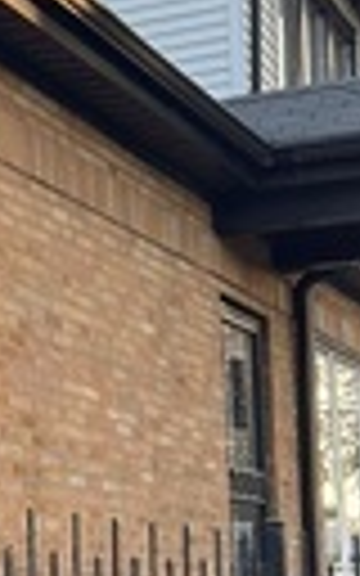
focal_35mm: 110
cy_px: 378
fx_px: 1727
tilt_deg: +7.2
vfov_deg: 18.9
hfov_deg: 11.1
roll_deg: -0.2
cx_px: -279
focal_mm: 5.7
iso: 50
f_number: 1.5
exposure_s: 1/174
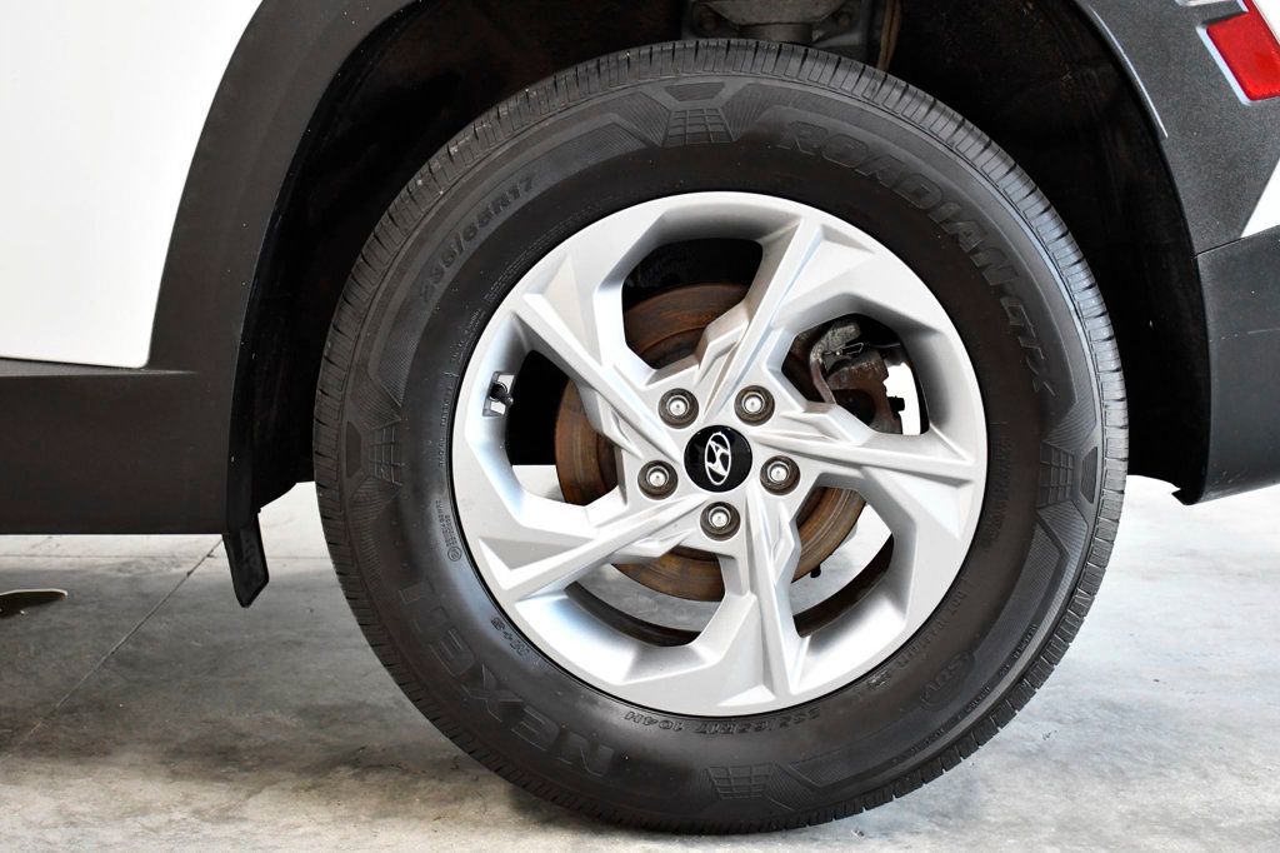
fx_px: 1706
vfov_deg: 28.1
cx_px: 640
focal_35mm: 48
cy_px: 426
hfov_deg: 41.1
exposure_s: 1/320
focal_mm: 32
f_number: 4.5
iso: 2500
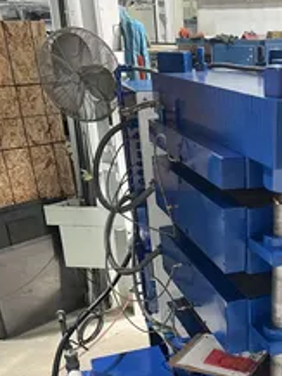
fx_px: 521
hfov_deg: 29.2
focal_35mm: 48
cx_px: 246
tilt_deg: -29.3
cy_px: 336
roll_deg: -0.1
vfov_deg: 37.2
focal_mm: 5.7
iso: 200
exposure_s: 1/60
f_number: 1.5
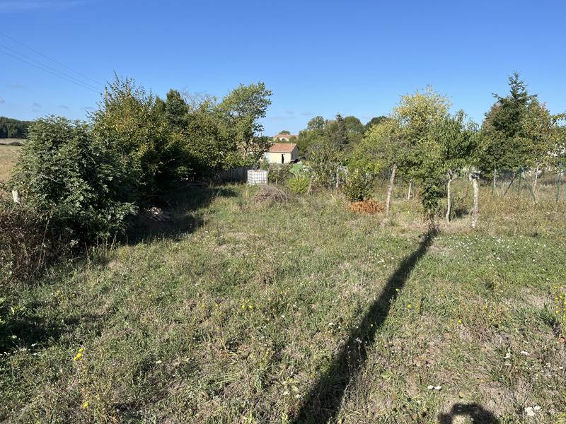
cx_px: 283
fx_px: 425
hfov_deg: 67.3
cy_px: 212
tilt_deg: -9.2
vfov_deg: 53.1
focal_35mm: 26
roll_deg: -0.1
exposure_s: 1/2825
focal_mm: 5.1
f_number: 1.6
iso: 50
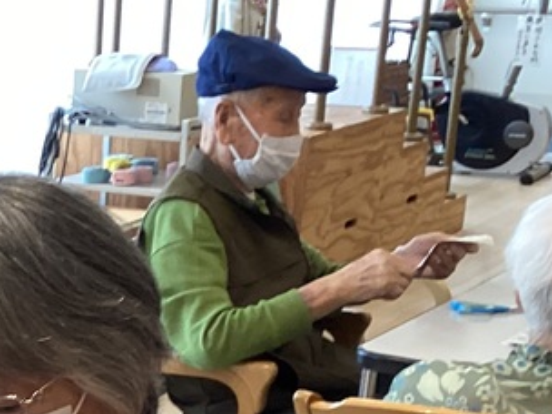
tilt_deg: -22.2
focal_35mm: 102
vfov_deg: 13.8
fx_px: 1627
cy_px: 579
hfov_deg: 17.8
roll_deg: +1.0
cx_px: -192
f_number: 2.4
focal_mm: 3.3
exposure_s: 1/60
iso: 100
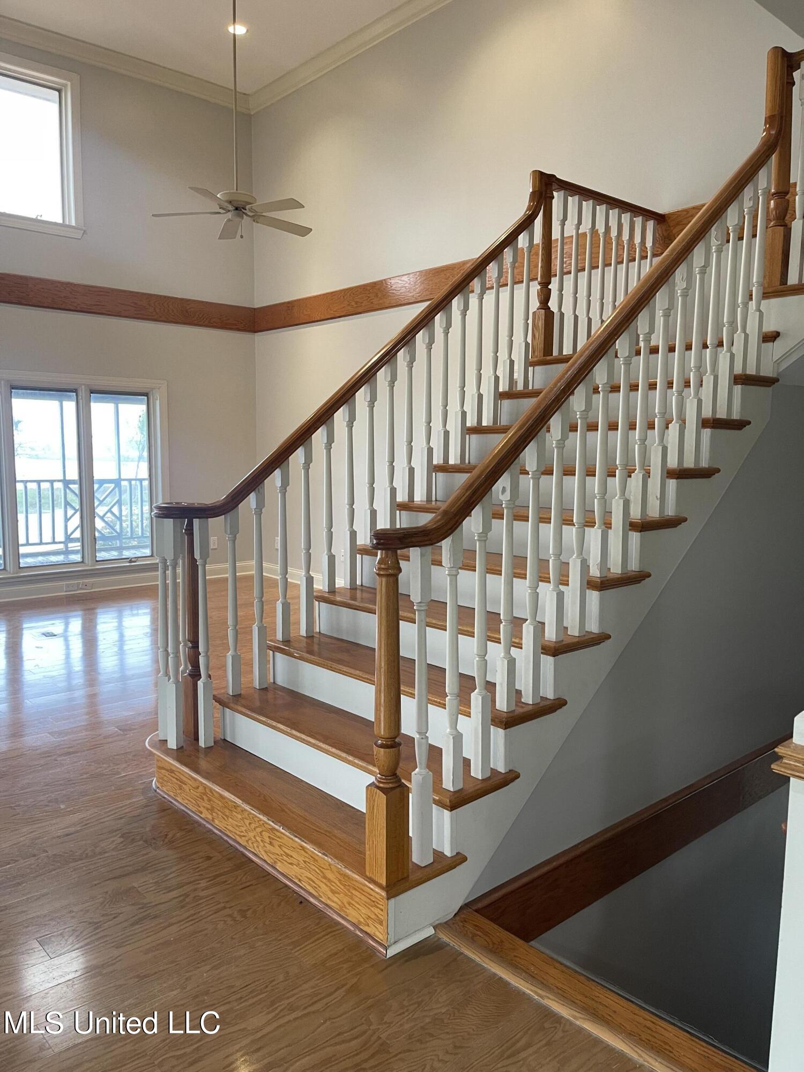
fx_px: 805
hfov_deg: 53.1
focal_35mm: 26
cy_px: 536
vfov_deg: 67.3
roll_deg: -0.2
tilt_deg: -6.9
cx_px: 402
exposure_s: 1/60
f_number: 1.6
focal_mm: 5.1
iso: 125
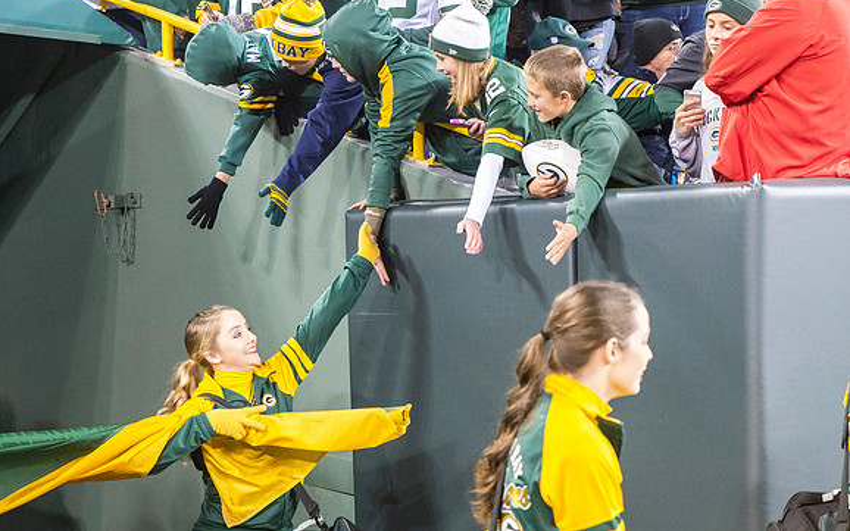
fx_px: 2061
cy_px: 232
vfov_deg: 14.7
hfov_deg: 23.3
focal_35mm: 89
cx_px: 482
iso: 5000
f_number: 5
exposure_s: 1/250
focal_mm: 65
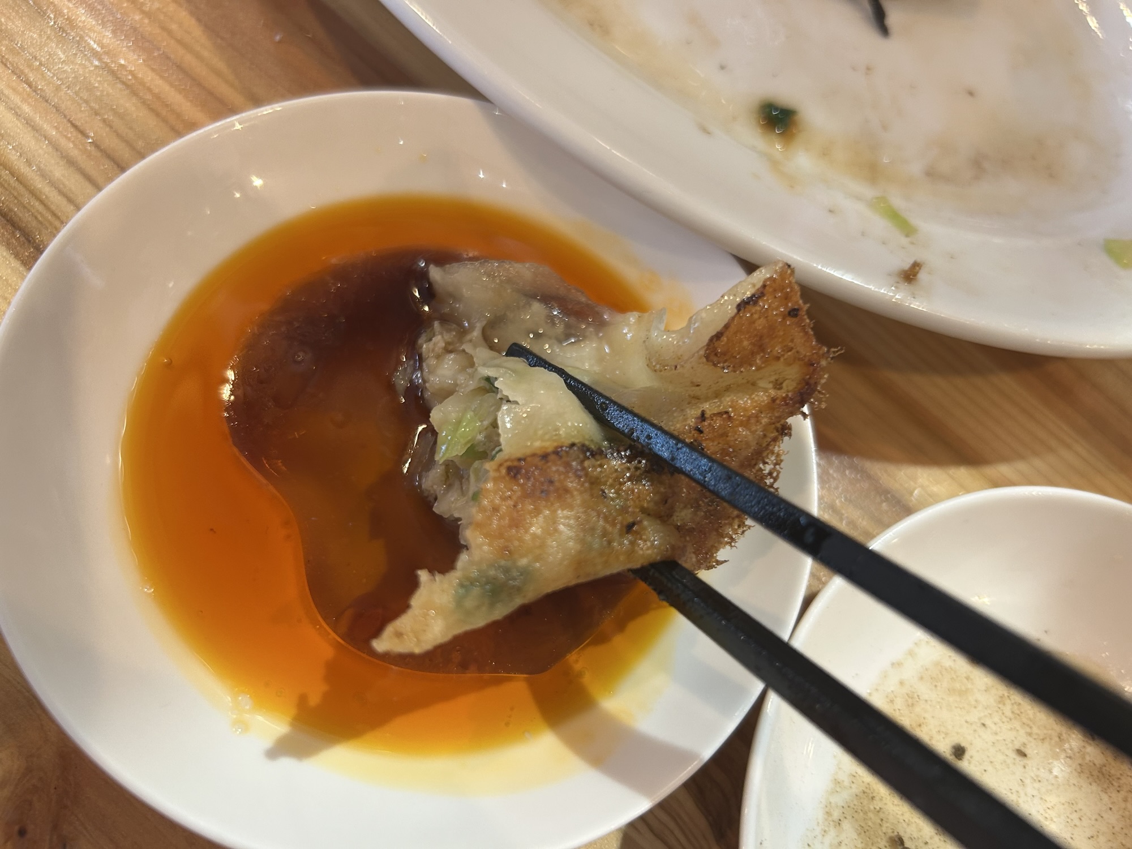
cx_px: 566
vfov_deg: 53.1
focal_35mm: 26
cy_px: 424
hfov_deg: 67.3
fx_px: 850
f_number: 1.5
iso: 125
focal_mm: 5.7
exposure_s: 1/50
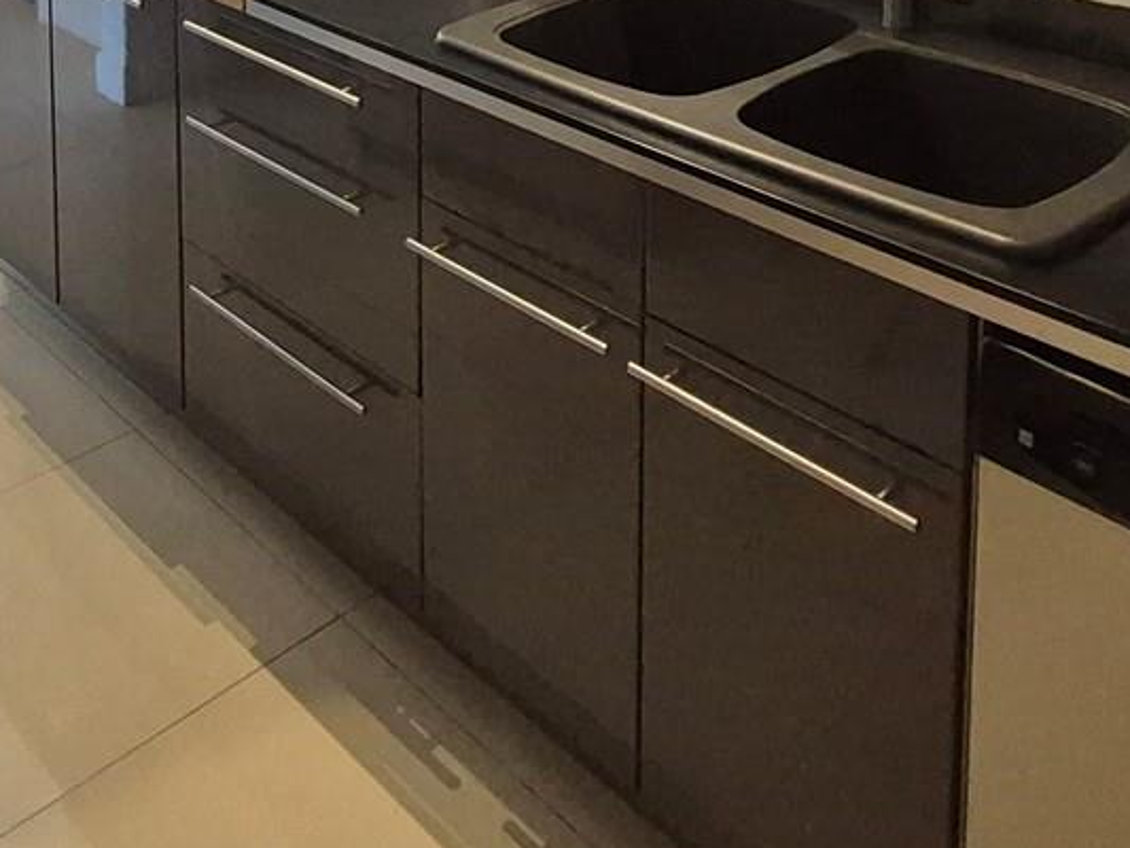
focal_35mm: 39
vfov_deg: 28.8
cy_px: -301
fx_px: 1273
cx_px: 424
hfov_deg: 47.4
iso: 800
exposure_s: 1/60
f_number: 2.2
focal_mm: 1.74
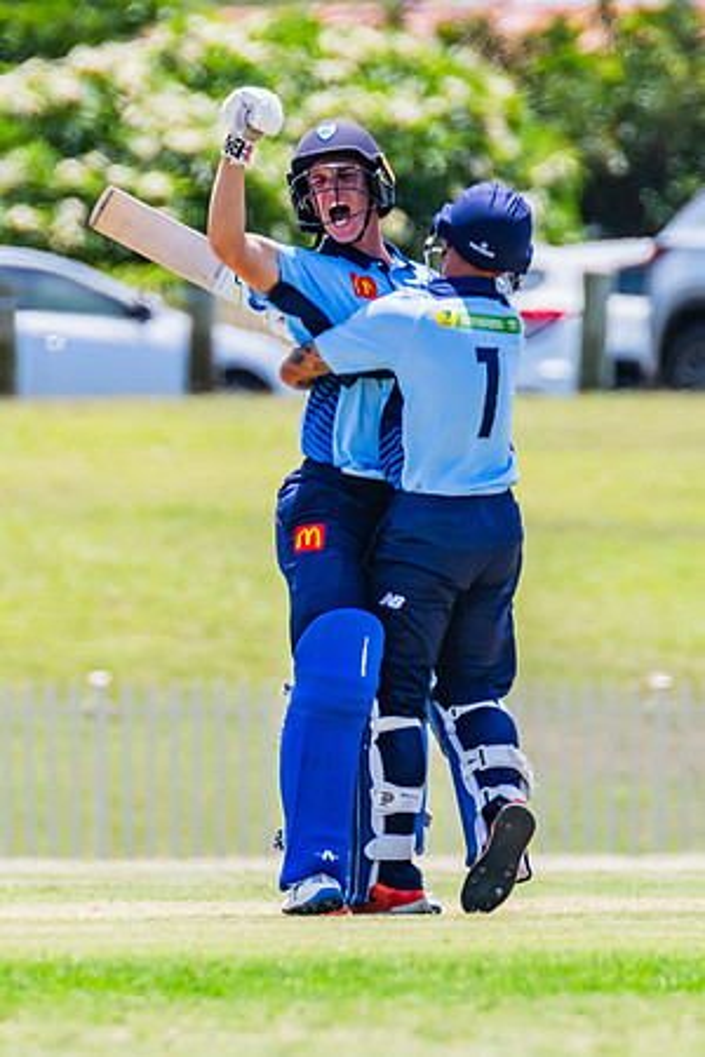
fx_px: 30021
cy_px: 567
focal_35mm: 1022
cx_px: 283
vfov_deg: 2.0
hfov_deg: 1.3
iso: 800
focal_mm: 600
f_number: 8
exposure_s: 1/2000
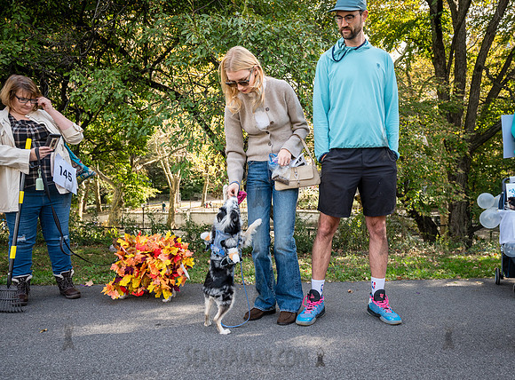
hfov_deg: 64.9
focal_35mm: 27
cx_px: 296
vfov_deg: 50.5
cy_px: 201
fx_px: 403
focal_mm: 24
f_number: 5
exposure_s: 1/640
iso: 1000
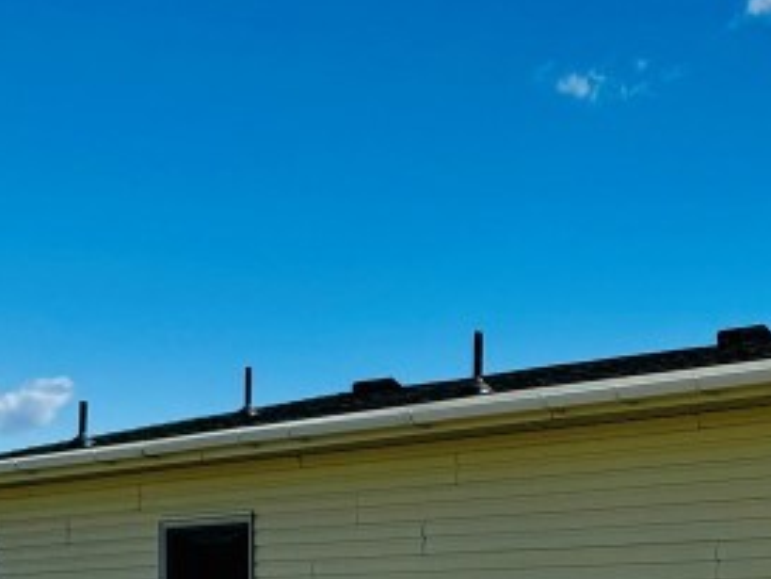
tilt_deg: -1.6
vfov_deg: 15.9
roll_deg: +0.0
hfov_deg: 20.1
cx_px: 977
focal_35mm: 90
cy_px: 672
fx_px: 2005
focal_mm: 6.76
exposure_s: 1/7092
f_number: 1.78
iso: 80
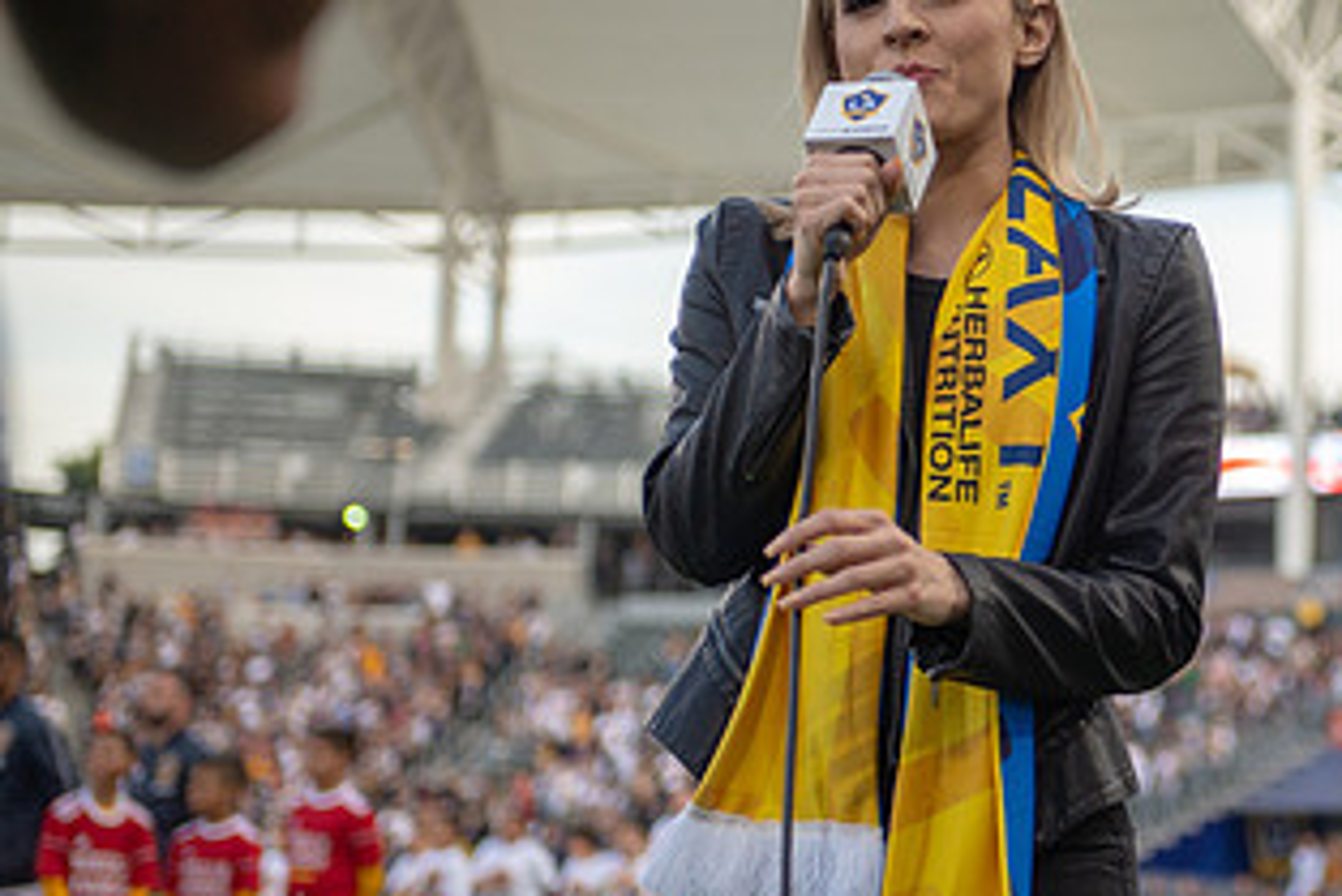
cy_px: 384
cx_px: 1209
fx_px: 4289
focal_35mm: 115
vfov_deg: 11.9
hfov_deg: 17.5
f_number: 2.8
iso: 400
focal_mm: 62
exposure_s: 1/800
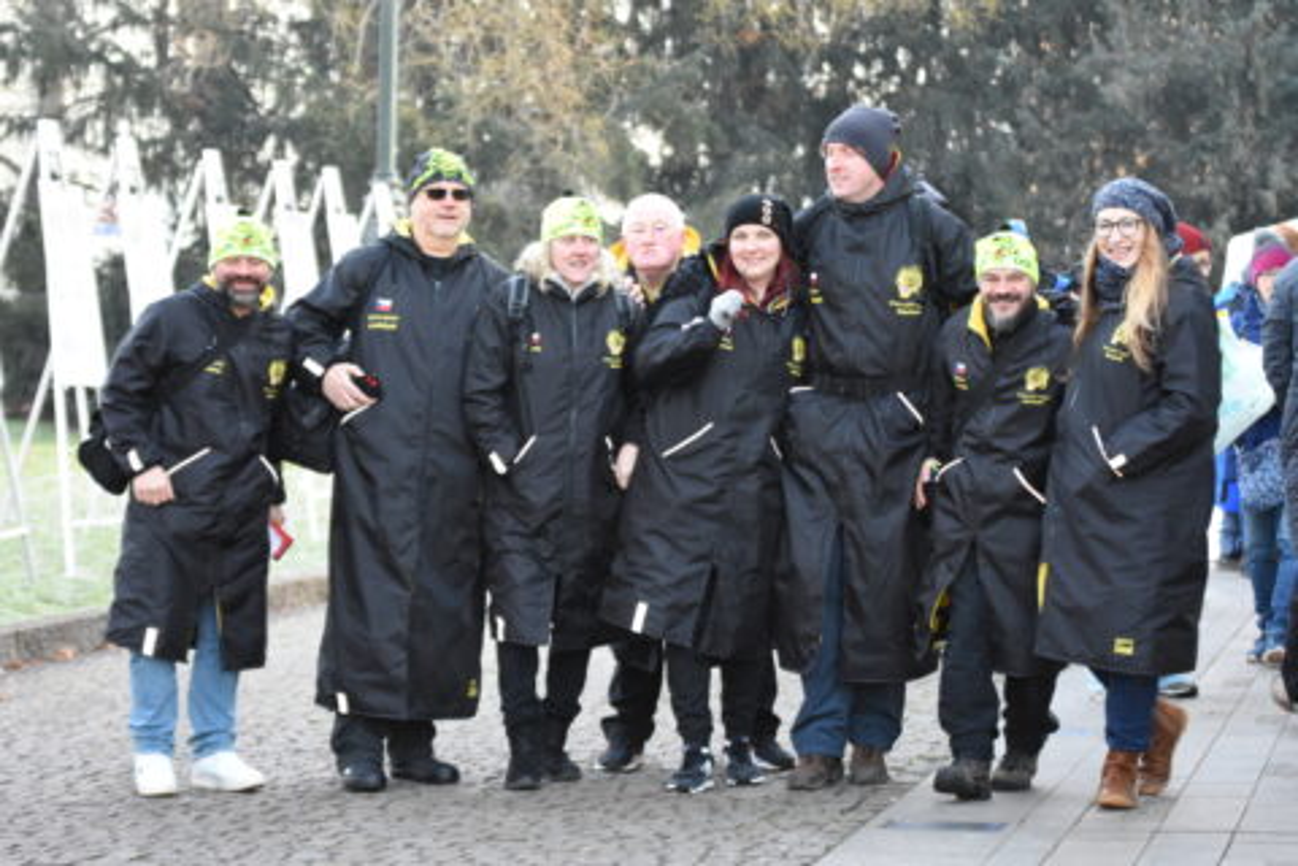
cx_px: 649
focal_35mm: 112
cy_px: 433
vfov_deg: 12.2
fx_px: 4056
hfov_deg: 18.2
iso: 2000
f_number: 4
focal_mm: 75
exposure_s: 1/200
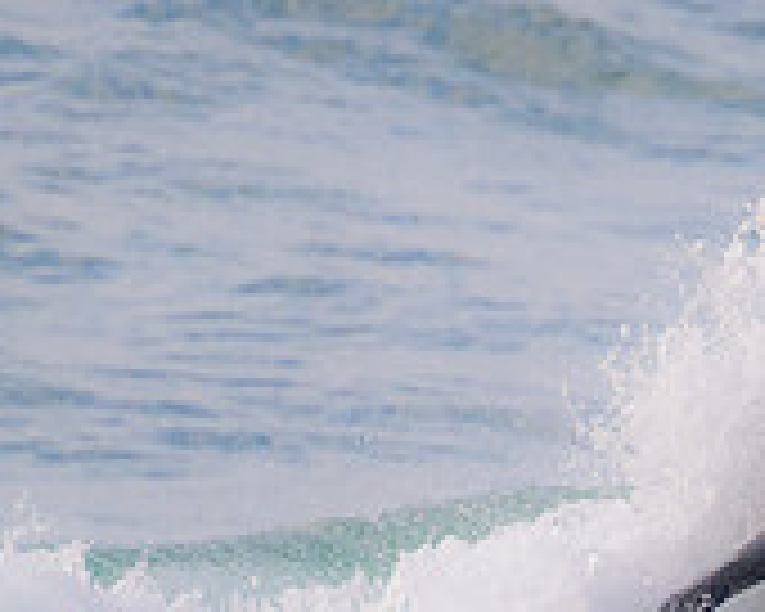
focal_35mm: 2880
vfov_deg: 0.5
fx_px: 65206
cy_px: 548
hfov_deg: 0.7
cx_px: 1202
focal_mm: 720
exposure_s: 1/1600
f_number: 11
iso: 1400
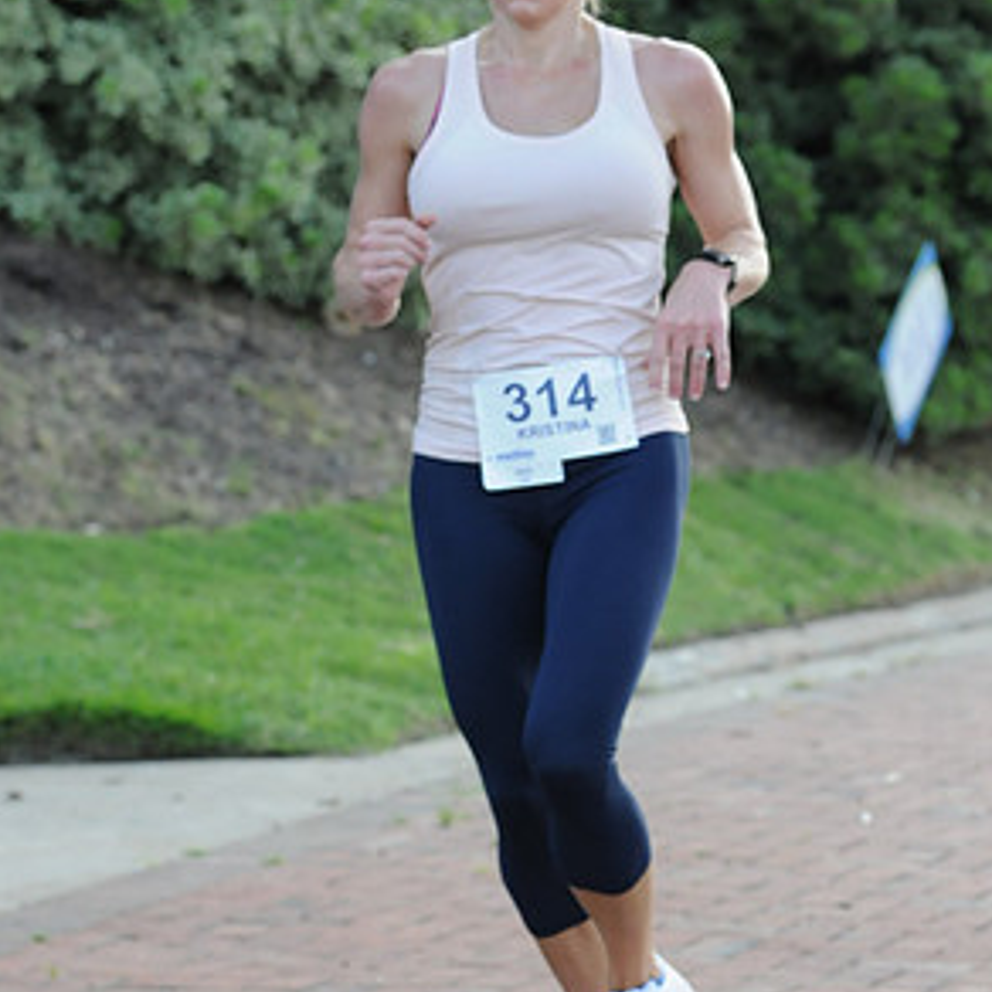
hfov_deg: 8.1
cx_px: 460
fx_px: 6966
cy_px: 554
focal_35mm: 215
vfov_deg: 8.1
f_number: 4.5
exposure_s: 1/800
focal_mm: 85
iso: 800
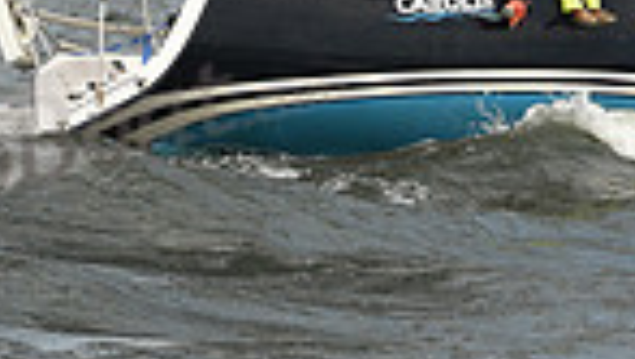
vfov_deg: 4.1
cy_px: -575
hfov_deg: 7.4
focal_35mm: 289
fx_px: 4871
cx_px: 572
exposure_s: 1/800
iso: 250
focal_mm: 70
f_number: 9
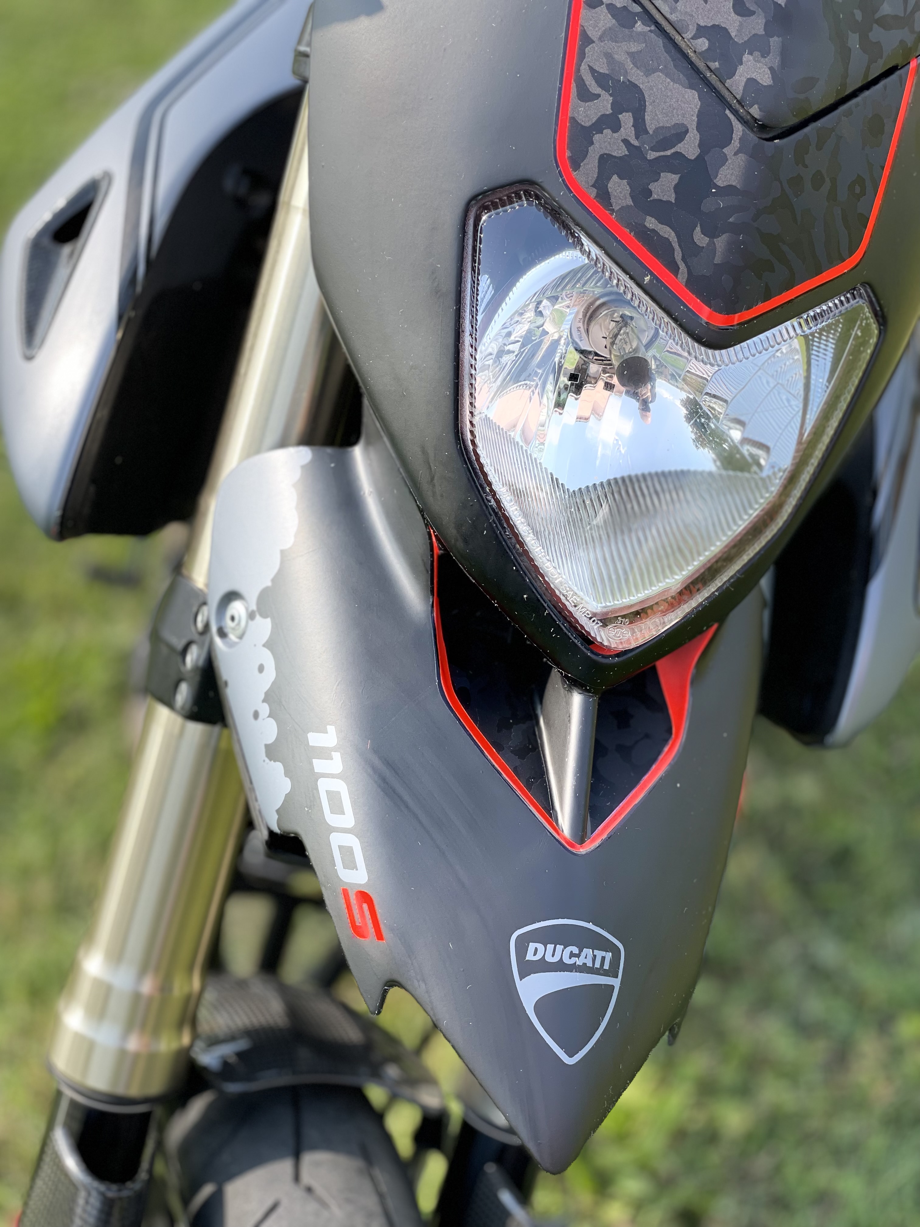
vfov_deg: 36.8
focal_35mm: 52
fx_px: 1843
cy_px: 614
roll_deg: +3.9
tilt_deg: -35.0
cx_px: 460
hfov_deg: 28.0
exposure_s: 1/300
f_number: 2
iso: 25
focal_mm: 6
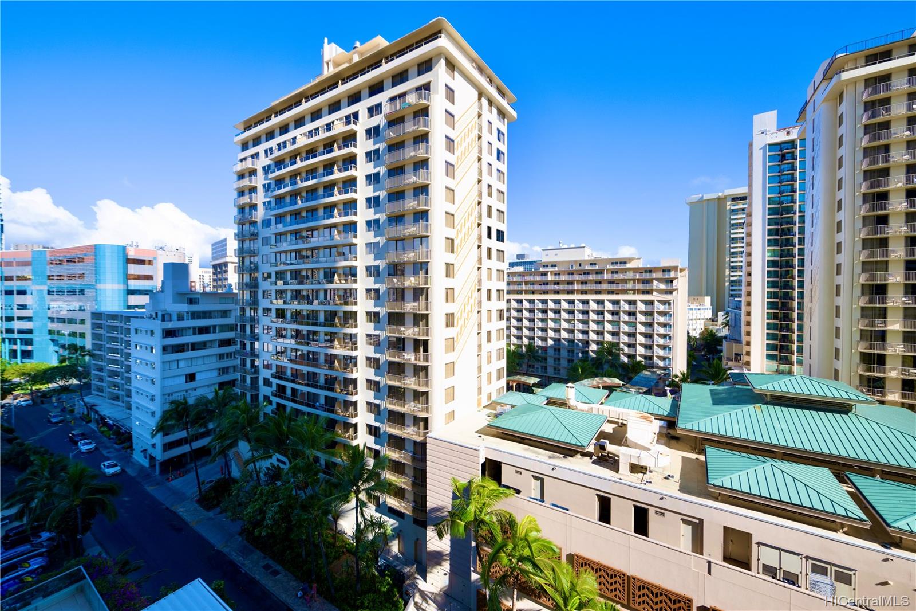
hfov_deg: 104.3
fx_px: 356
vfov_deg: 81.2
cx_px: 458
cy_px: 306
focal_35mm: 14
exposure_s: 1/500
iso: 250
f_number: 8
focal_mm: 14
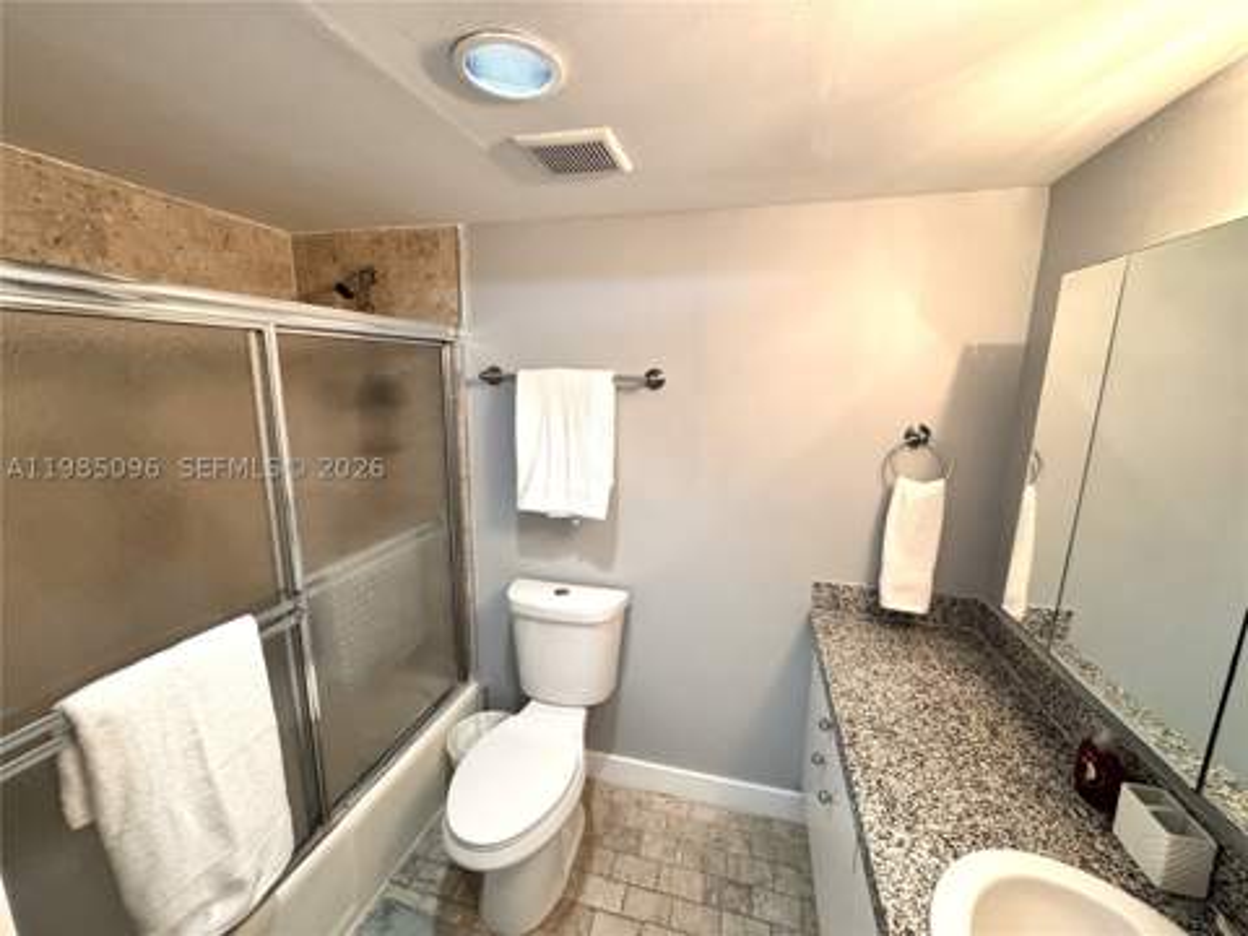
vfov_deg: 85.7
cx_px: 624
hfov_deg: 102.1
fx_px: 505
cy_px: 468
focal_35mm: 14
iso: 250
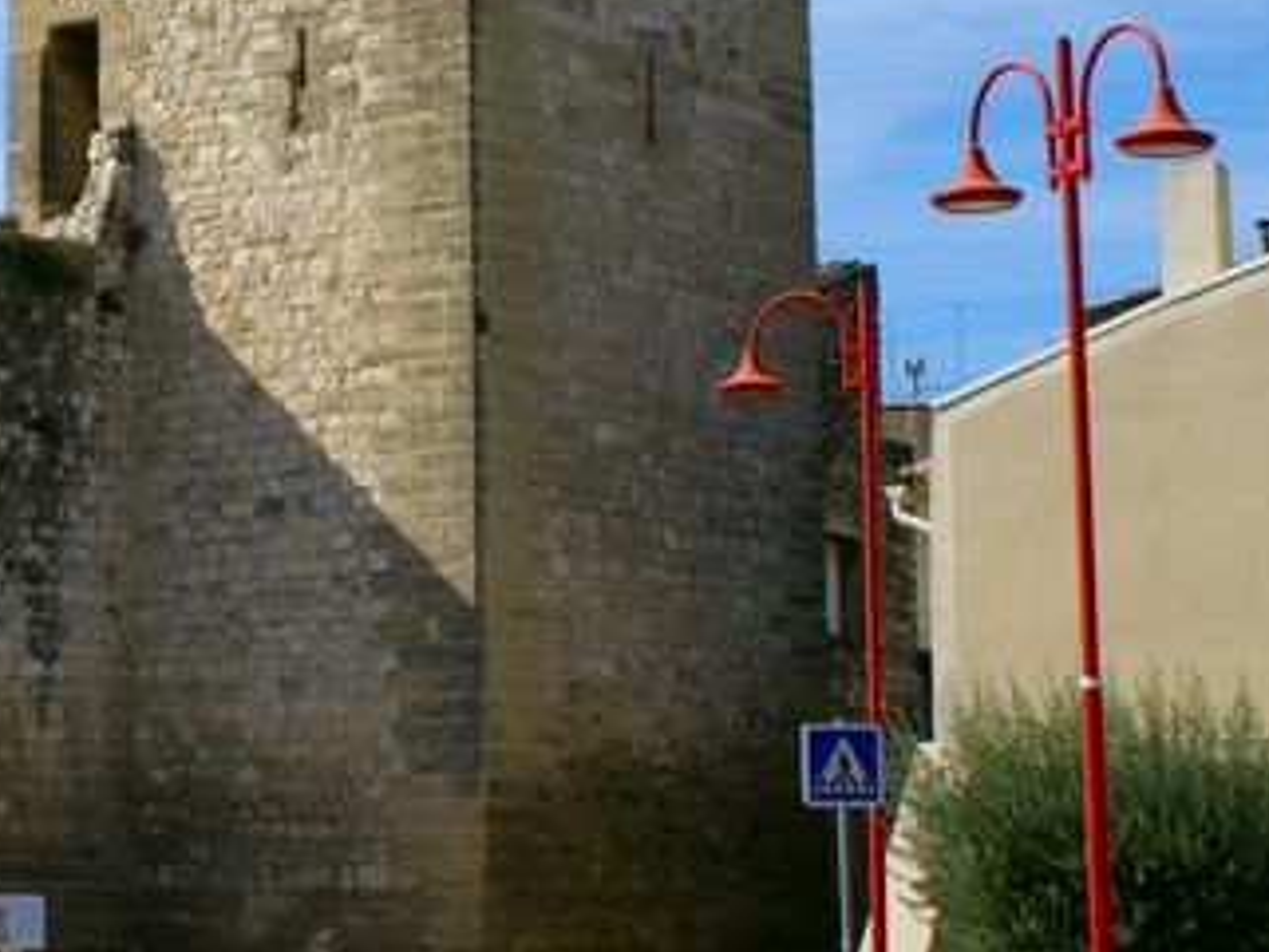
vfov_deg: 15.0
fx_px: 3594
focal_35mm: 98
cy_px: 154
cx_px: -40
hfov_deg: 19.4
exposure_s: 1/250
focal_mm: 28
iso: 100
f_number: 11
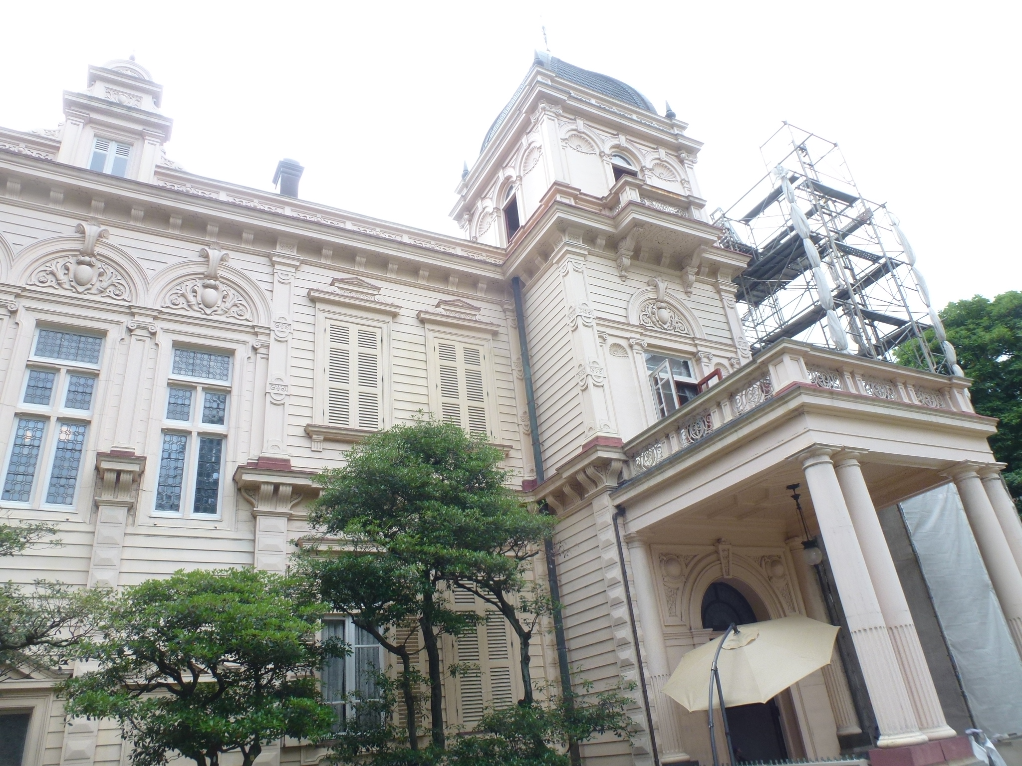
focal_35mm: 24
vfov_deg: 56.8
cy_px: 383
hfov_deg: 71.6
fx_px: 709
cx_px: 511
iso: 100
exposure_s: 1/125
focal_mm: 4.3
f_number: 4
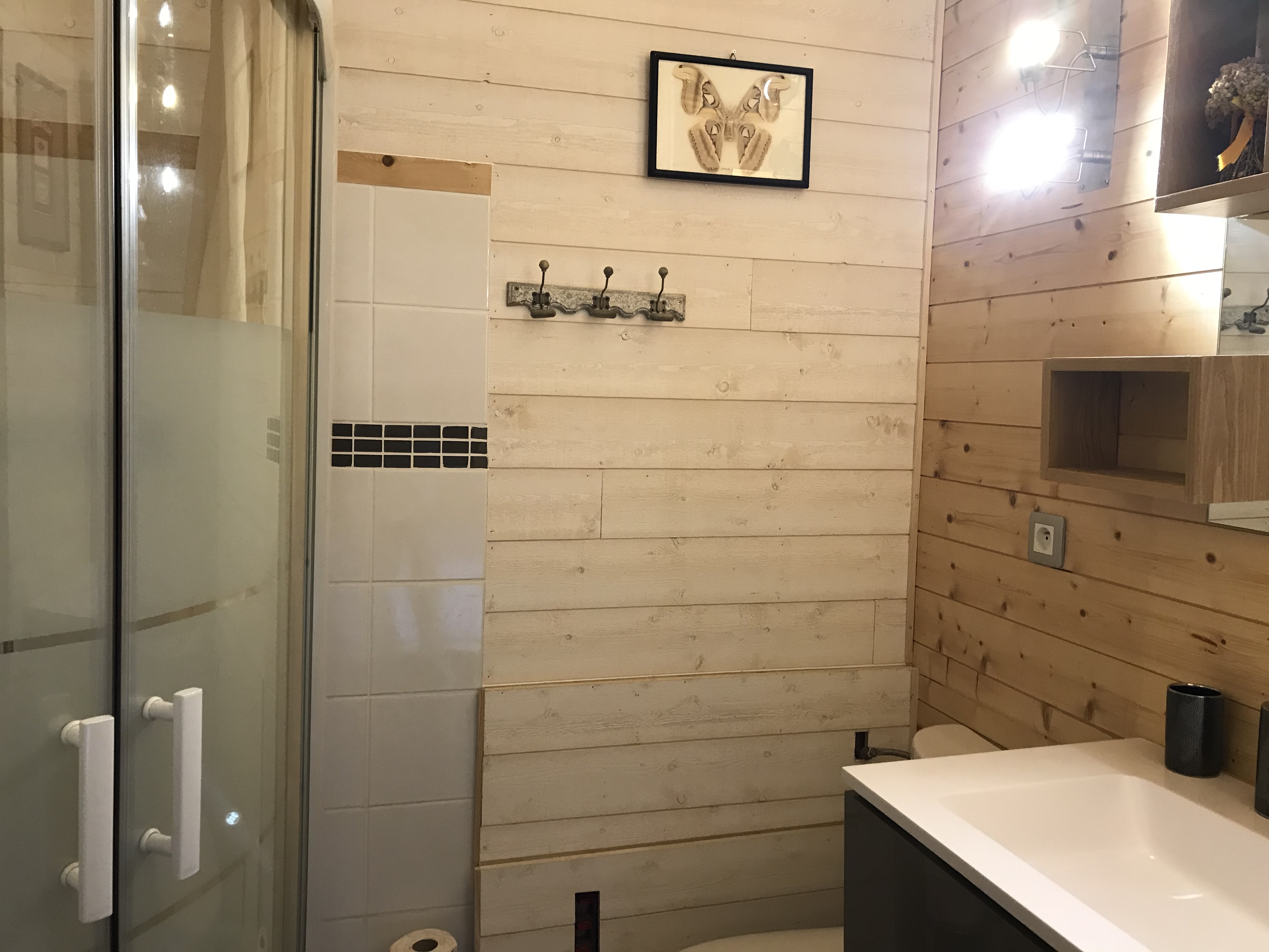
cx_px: 634
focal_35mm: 28
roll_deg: +0.1
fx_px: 1026
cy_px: 476
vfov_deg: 49.7
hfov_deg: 63.4
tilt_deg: -6.0
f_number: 1.8
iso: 40
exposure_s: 1/17
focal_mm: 3.99
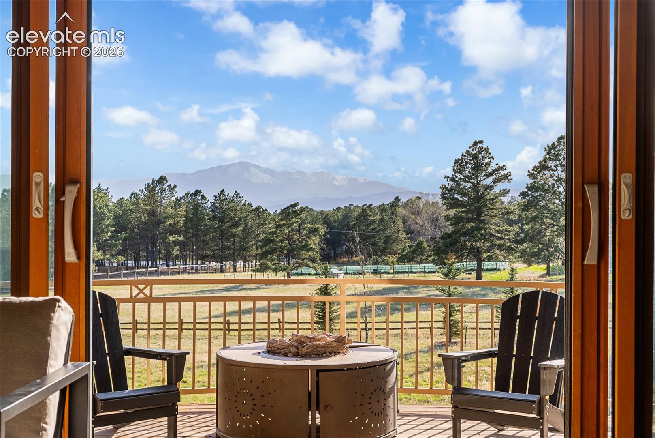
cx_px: 328
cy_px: 219
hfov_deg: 39.6
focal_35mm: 50
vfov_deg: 27.0
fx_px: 910
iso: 200
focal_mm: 50
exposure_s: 1/80
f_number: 10
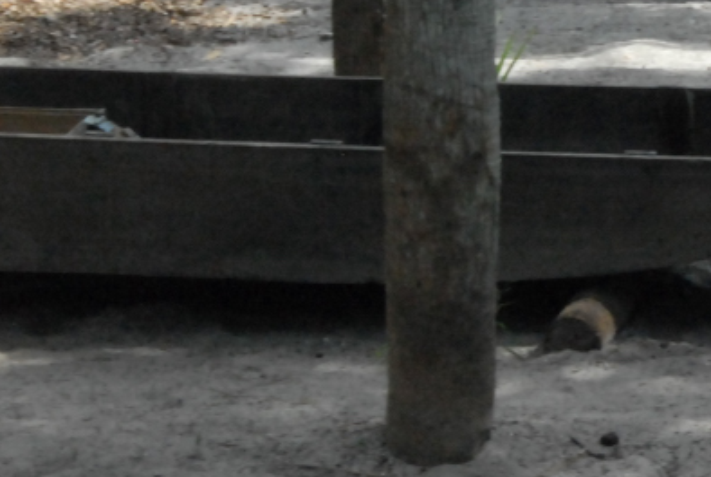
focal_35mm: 236
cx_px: 1162
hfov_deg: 8.5
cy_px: 49
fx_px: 4668
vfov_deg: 5.8
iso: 1100
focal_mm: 48
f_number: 32
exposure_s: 1/50
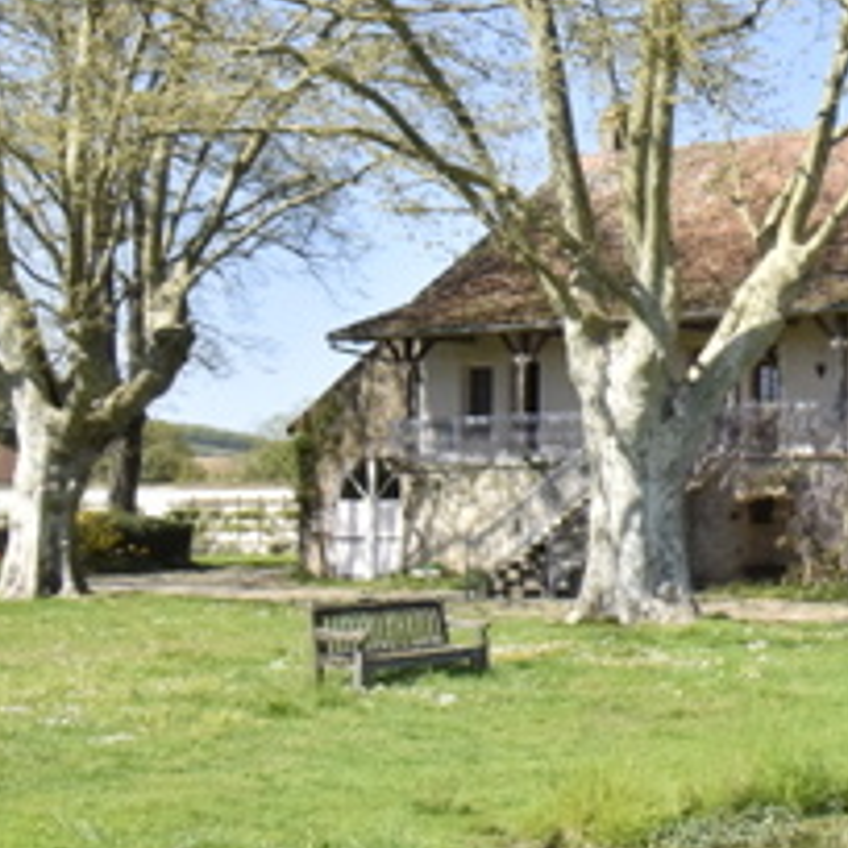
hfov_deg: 19.4
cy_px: 399
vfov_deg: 21.6
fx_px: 2217
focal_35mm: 80
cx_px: 1197
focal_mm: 20
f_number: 16
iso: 2500
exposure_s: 1/1000
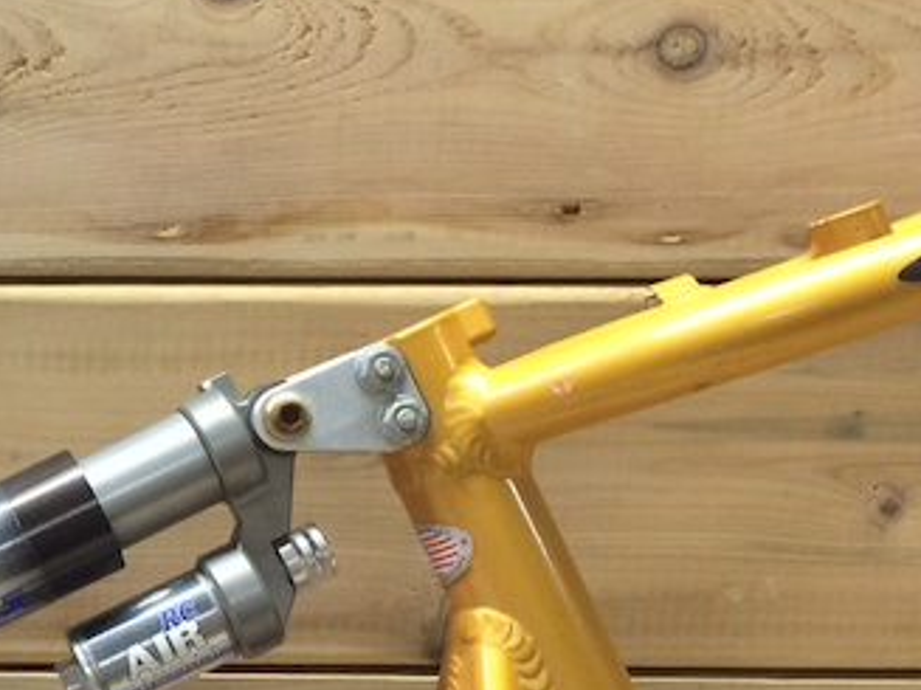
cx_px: -158
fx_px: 1888
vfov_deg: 20.7
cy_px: 445
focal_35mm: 71
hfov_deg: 25.0
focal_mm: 4.15
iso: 125
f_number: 2.2
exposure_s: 1/30
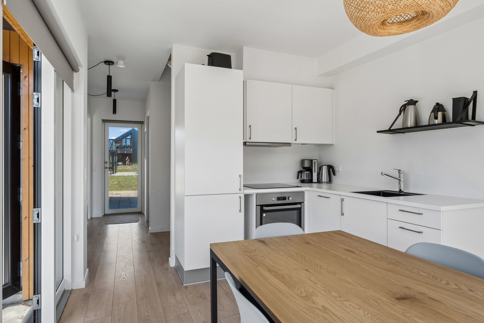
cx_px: 230
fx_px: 269
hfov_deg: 83.9
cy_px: 159
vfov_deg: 61.9
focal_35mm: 20
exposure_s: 1/80
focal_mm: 12.8
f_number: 8
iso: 200
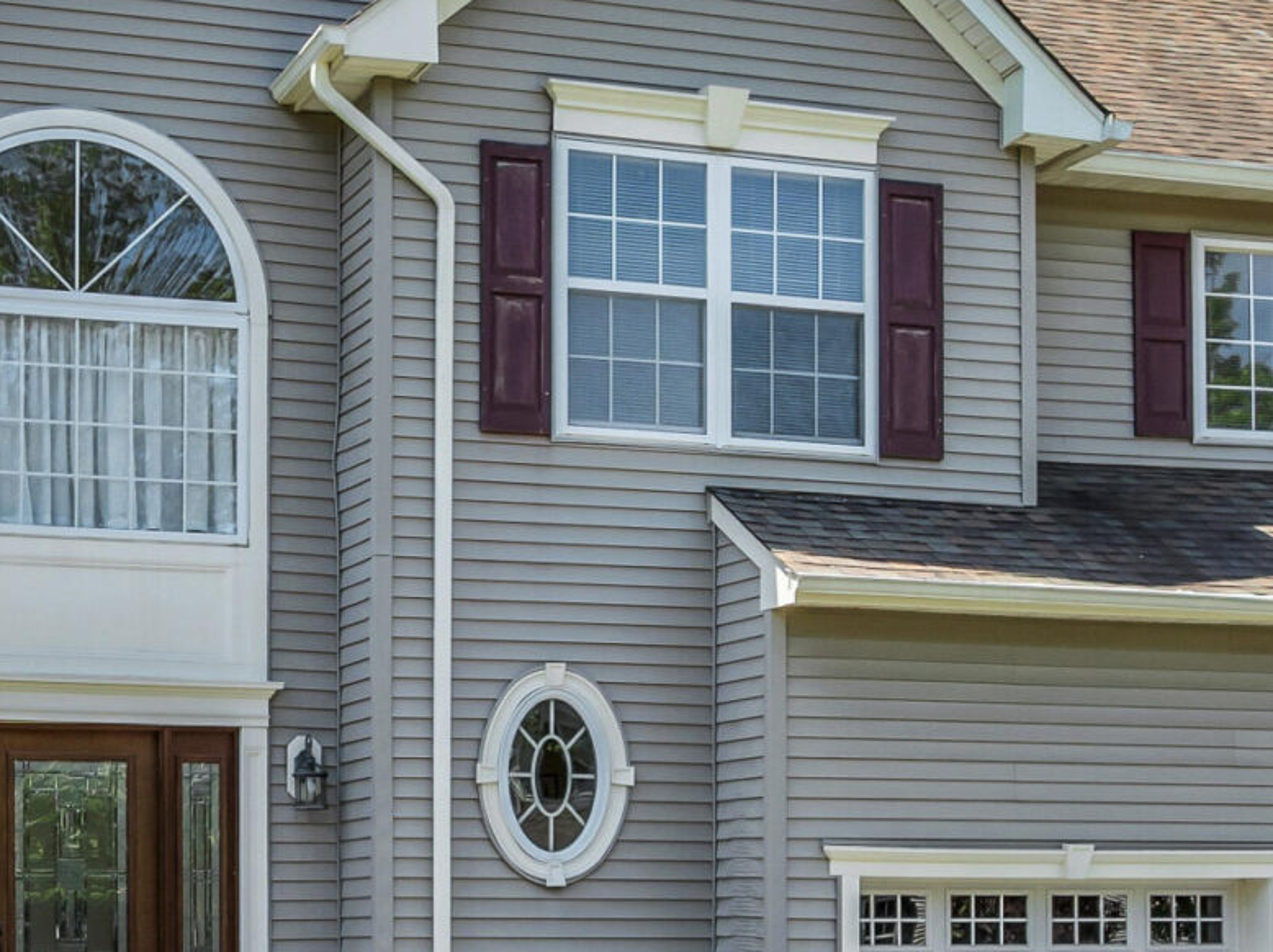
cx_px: 507
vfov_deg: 18.2
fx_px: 2903
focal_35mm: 79
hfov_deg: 24.7
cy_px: 925
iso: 110
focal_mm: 12.29
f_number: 2.8
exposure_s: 1/640
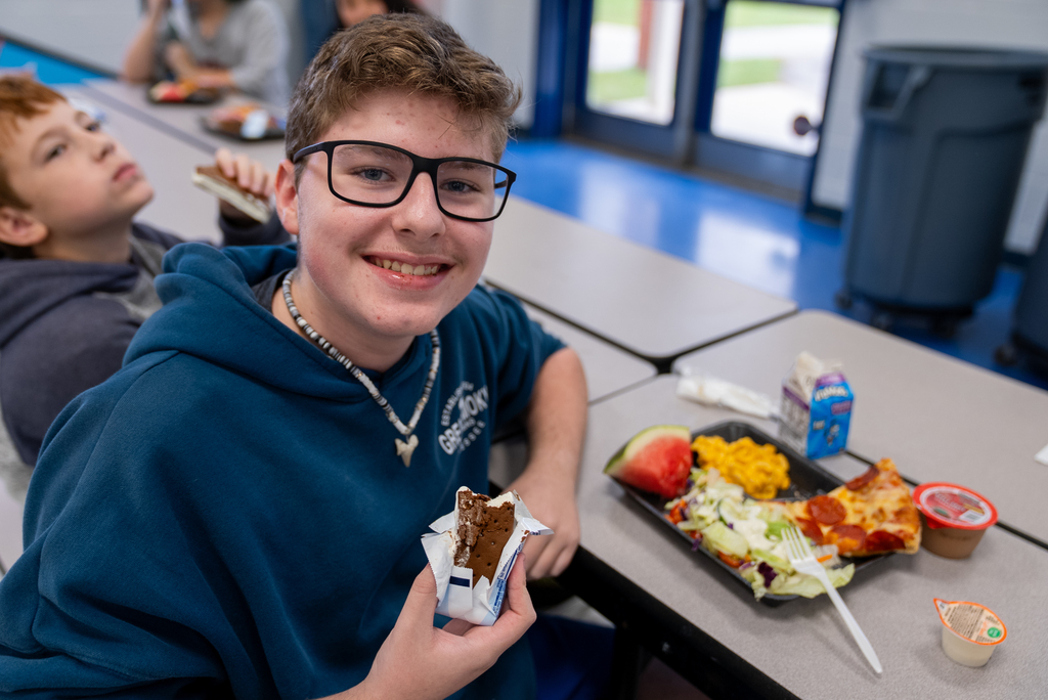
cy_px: 350
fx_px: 932
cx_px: 524
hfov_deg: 58.7
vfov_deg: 41.2
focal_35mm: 32
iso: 500
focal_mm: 32
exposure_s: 1/125
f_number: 2.8
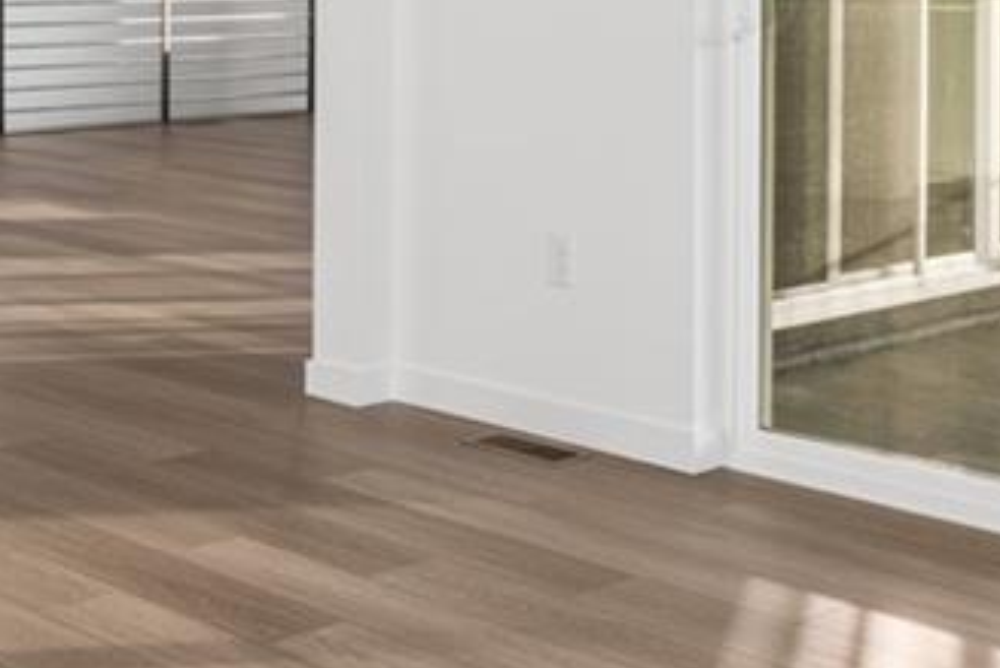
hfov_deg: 25.2
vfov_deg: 16.5
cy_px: -70
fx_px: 2235
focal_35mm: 80
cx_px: 430
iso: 160
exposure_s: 1/2
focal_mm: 16.5
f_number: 16
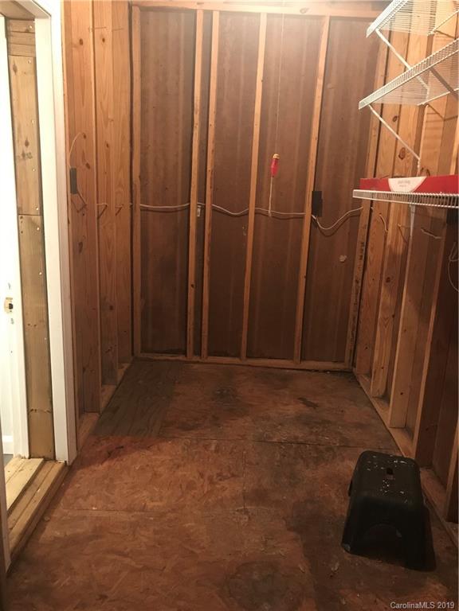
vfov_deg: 63.4
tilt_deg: -13.9
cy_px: 306
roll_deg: -1.9
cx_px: 230
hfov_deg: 49.7
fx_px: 495
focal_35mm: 28
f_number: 1.8
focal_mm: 3.99
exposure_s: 1/6
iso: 100
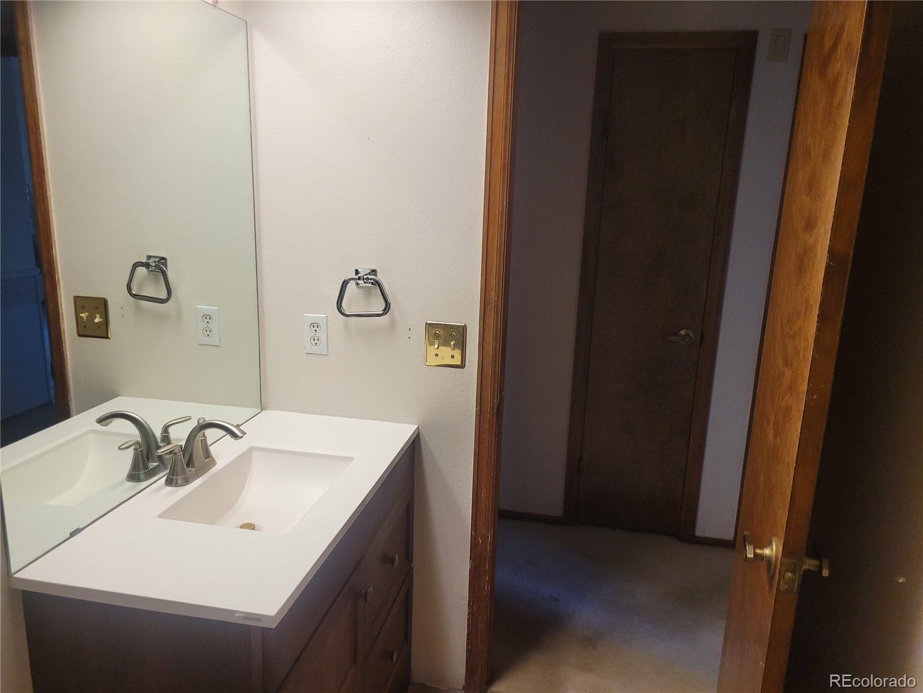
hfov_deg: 67.3
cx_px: 462
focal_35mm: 26
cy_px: 346
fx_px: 693
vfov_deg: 53.1
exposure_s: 1/120
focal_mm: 5.4
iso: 250
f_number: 1.8
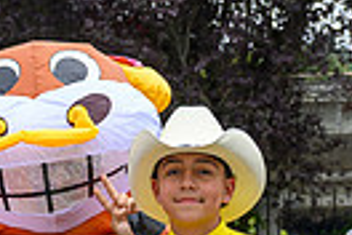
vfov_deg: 5.5
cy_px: 382
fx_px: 2415
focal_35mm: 247
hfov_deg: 8.2
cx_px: -98
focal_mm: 42
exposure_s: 1/320
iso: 160
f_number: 5
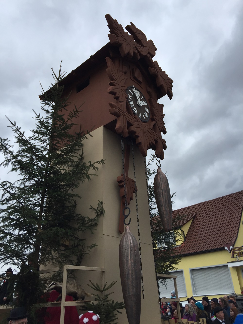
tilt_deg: +26.5
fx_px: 271
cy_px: 162
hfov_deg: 48.2
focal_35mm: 29
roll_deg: +2.6
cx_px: 122
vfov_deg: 61.7
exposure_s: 1/920
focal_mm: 4.15
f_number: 2.2
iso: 32
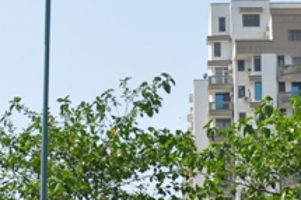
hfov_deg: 14.3
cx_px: 63
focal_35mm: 143
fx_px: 1195
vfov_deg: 9.6
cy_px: 66
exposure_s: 1/400
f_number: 10
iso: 200
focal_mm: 20
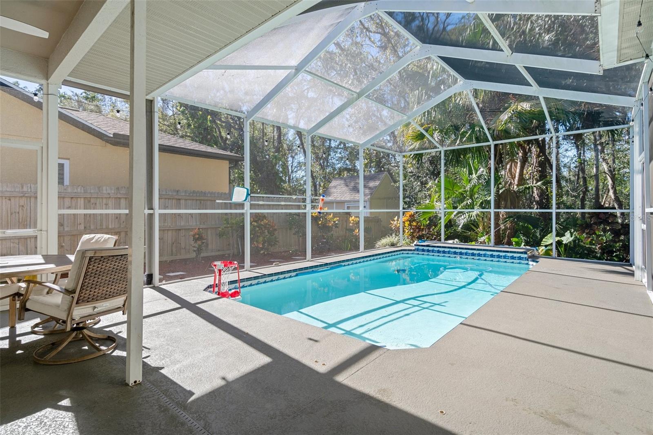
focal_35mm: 17
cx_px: 326
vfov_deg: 70.4
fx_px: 308
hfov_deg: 93.3
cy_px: 218
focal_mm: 17
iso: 320
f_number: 8
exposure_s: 1/60
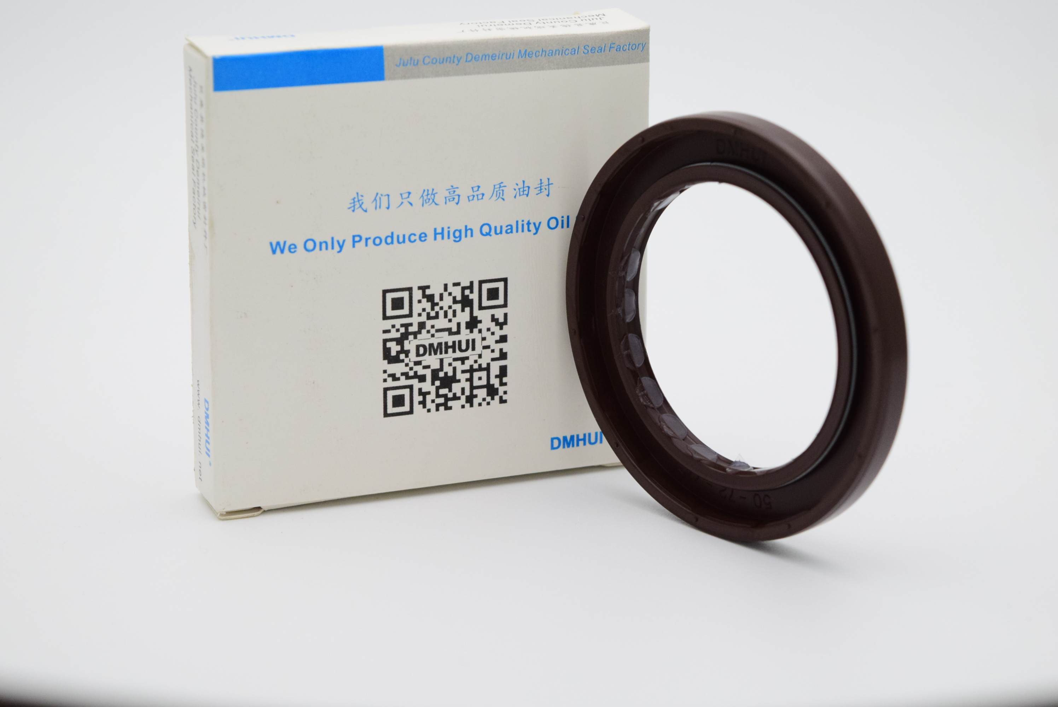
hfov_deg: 24.6
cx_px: 529
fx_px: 2426
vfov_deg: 16.6
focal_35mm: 82
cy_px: 354
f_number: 8
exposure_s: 1/80
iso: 1600
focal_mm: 55
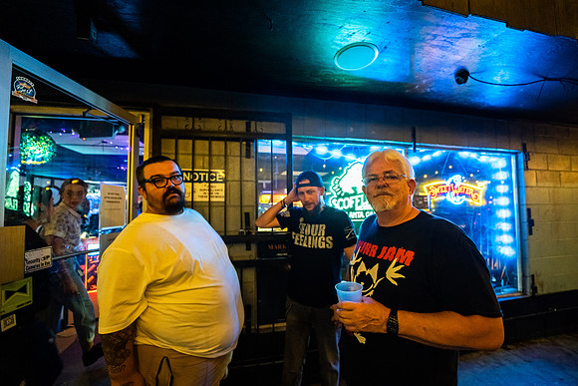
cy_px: 193
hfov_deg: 104.2
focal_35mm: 14
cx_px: 289
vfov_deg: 81.2
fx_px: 225
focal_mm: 14
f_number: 2.8
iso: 3200
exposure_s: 1/80
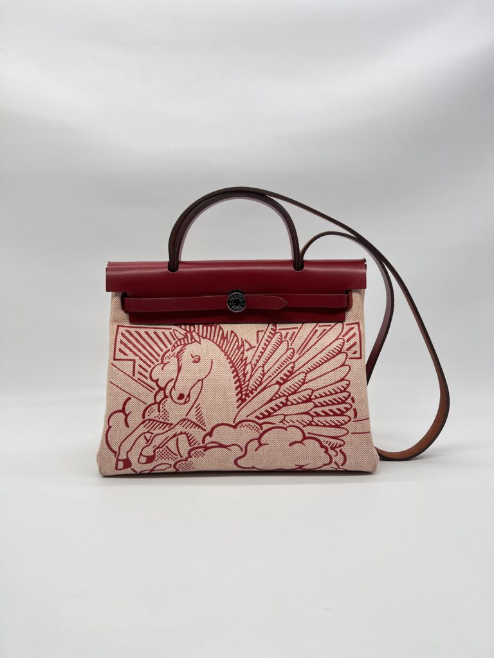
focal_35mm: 26
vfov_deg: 67.3
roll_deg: +0.3
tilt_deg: -9.0
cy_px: 329
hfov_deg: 53.1
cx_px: 247
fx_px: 495
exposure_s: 1/133
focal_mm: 5.7
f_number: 1.5
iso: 32
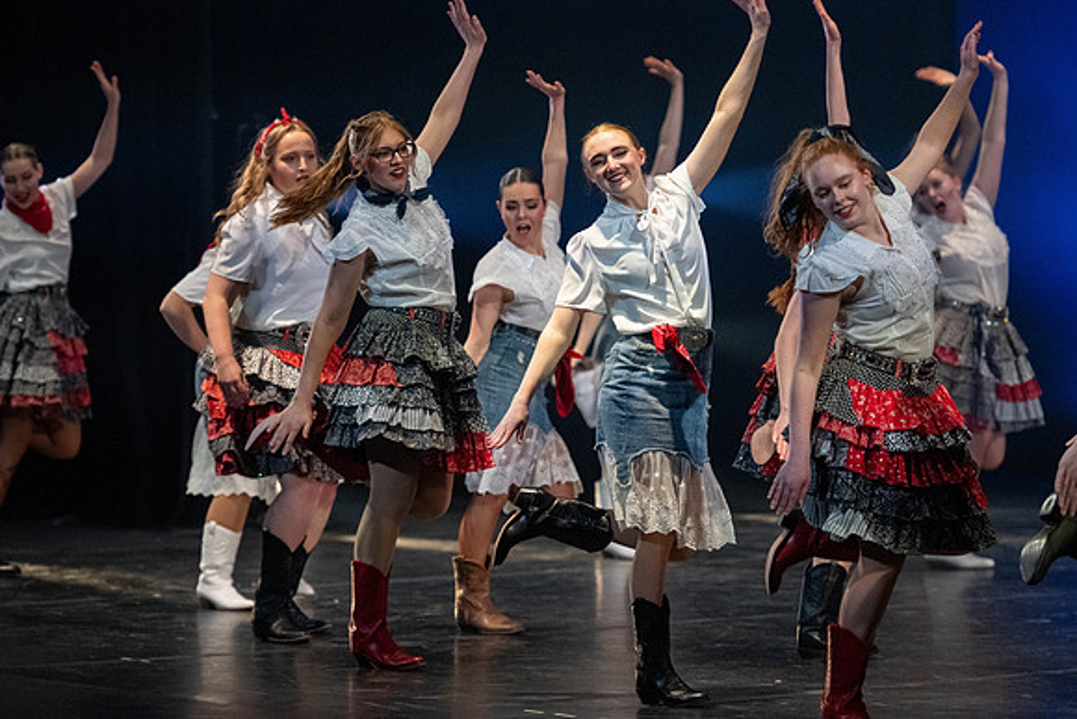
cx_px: 565
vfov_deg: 8.7
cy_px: 376
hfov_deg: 13.0
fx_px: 4727
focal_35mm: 158
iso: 5000
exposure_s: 1/800
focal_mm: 150
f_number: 2.8
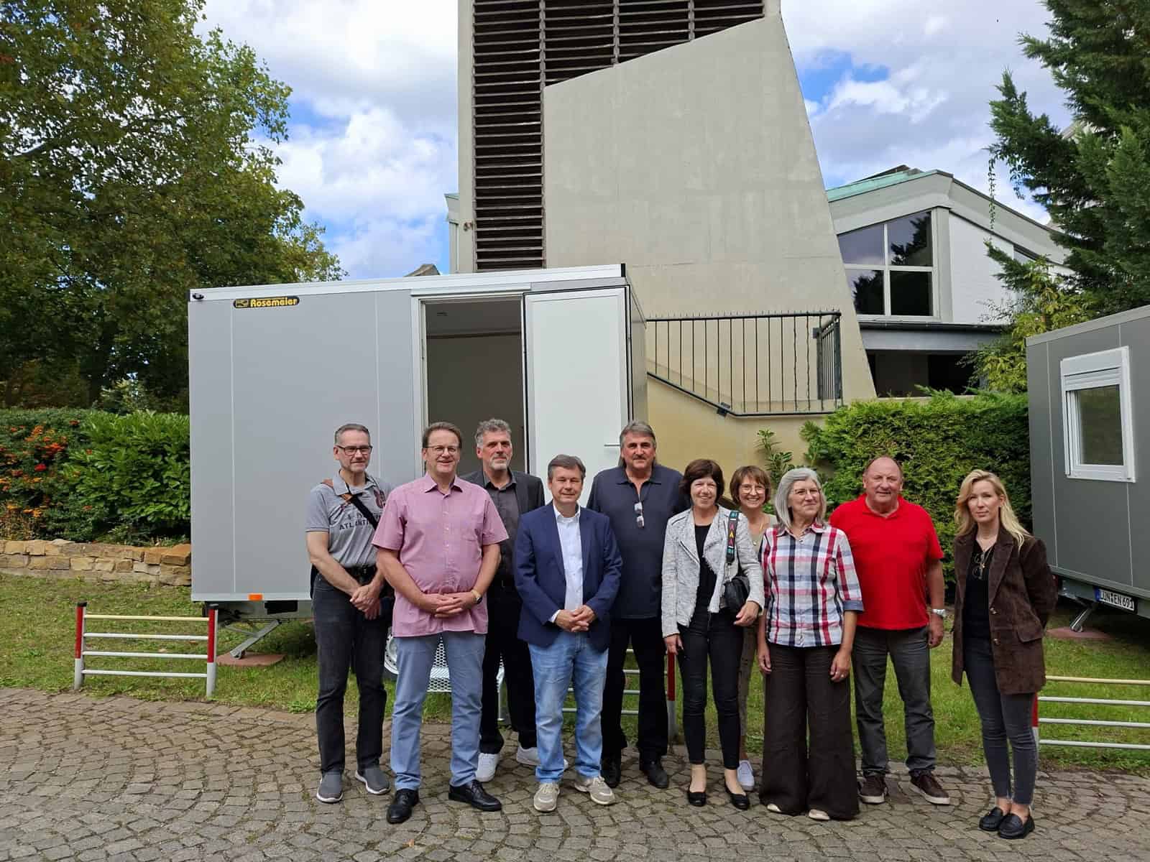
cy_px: 431
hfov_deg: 73.9
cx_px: 575
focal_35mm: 23
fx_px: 764
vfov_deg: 58.9
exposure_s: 1/1429
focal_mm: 5.5
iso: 50
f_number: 1.8
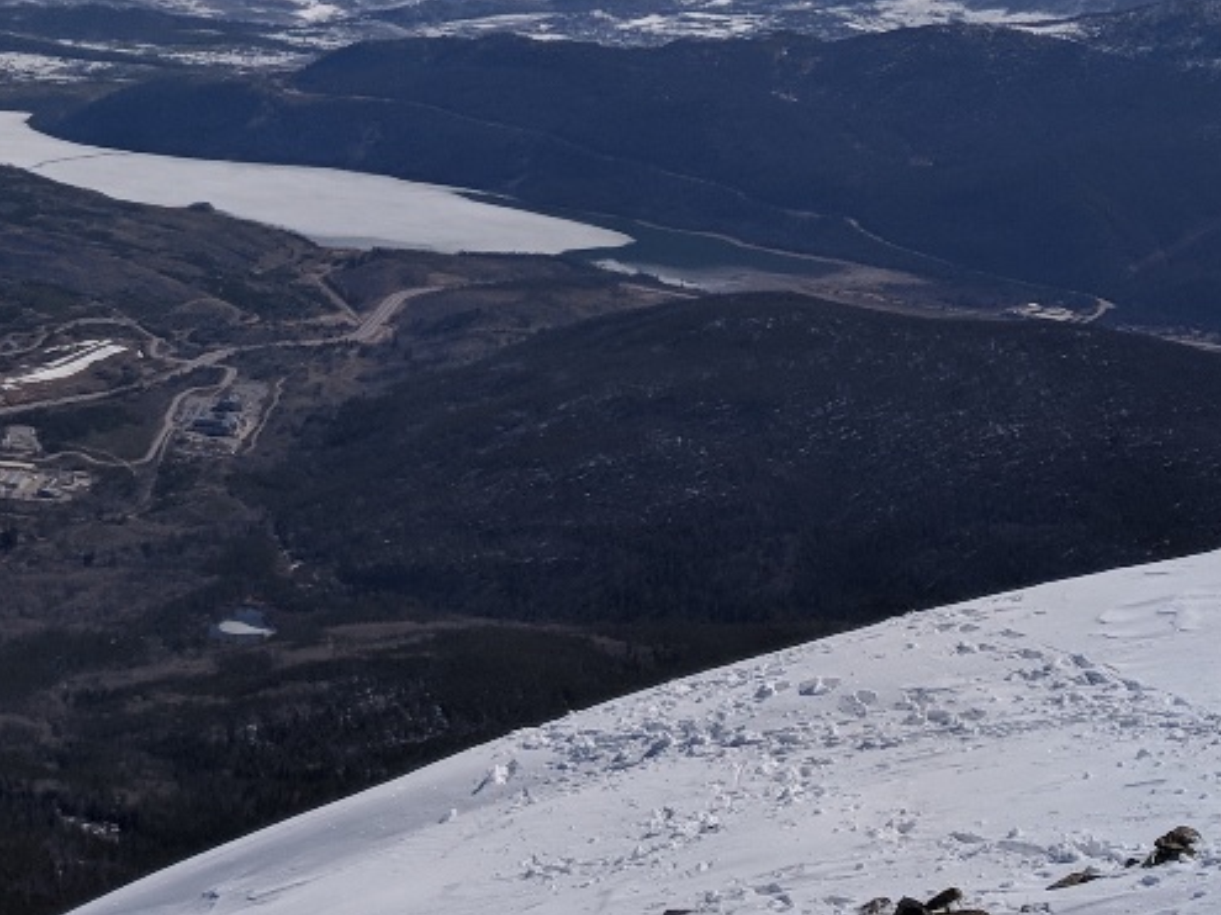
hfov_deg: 21.4
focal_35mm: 84
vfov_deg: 17.2
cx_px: -306
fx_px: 2962
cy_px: 42
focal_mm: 4.67
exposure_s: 1/4902
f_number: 2
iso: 53
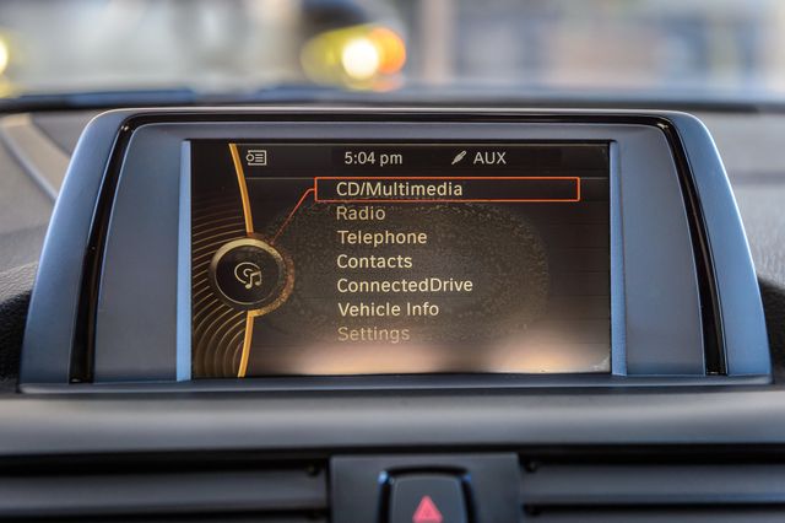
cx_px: 392
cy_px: 262
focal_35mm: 54
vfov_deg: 25.1
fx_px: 1173
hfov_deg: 37.0
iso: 400
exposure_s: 1/125
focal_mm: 52
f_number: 4
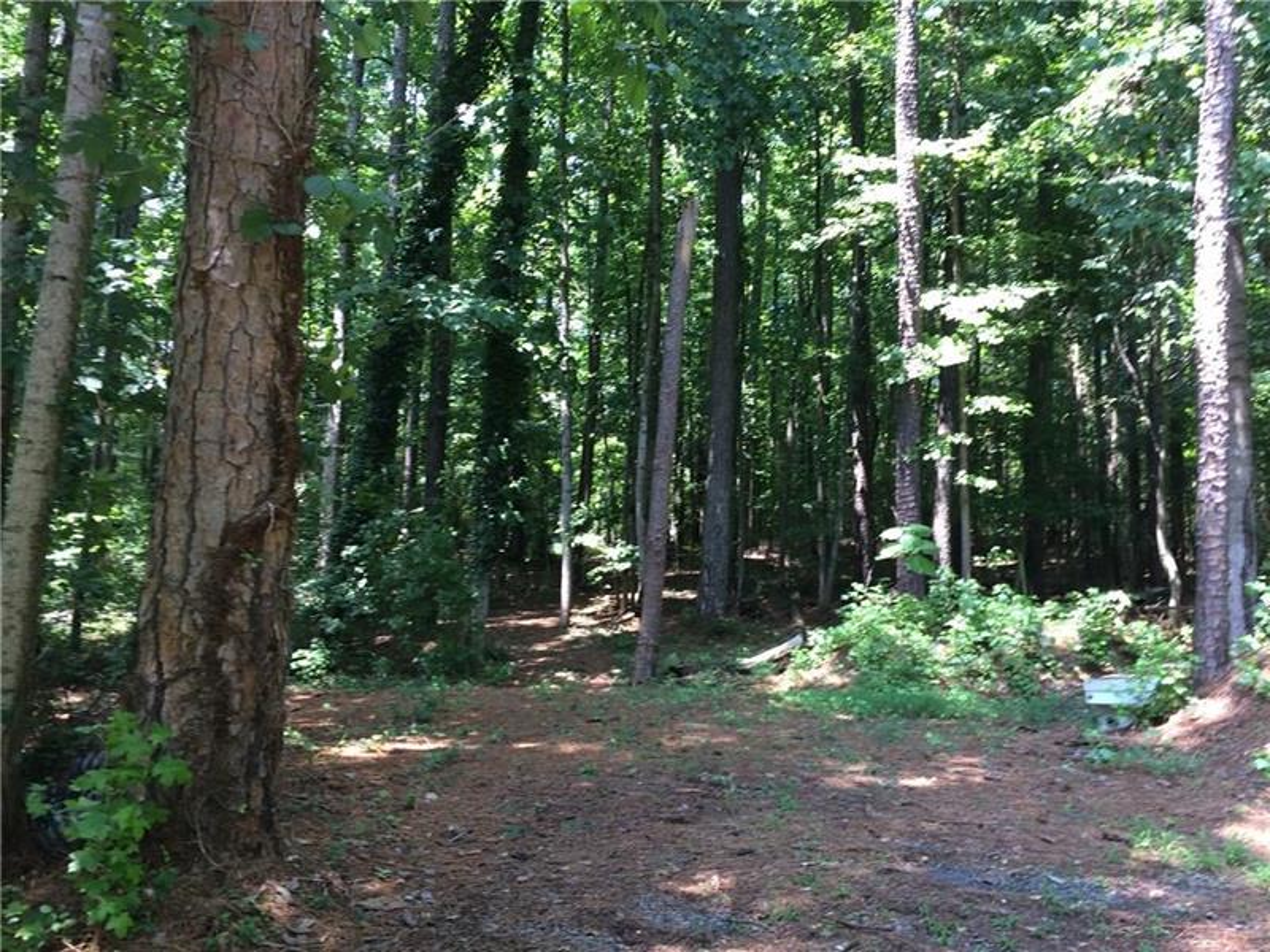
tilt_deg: +5.0
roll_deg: +0.9
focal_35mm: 29
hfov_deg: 61.7
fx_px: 1064
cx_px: 635
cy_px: 476
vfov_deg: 48.2
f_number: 2.2
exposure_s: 1/60
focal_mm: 4.15
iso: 50
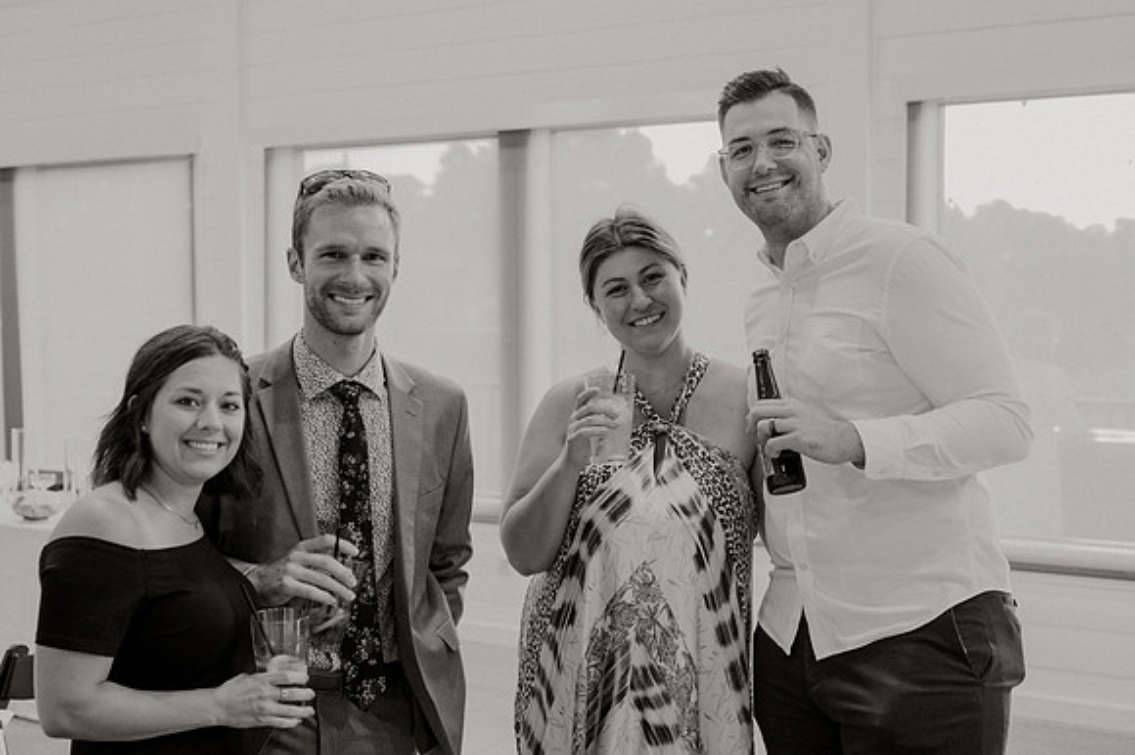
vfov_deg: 24.5
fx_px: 1740
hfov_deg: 36.1
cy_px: 390
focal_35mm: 55
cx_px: 624
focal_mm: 50
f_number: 4
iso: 1600
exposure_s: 1/125
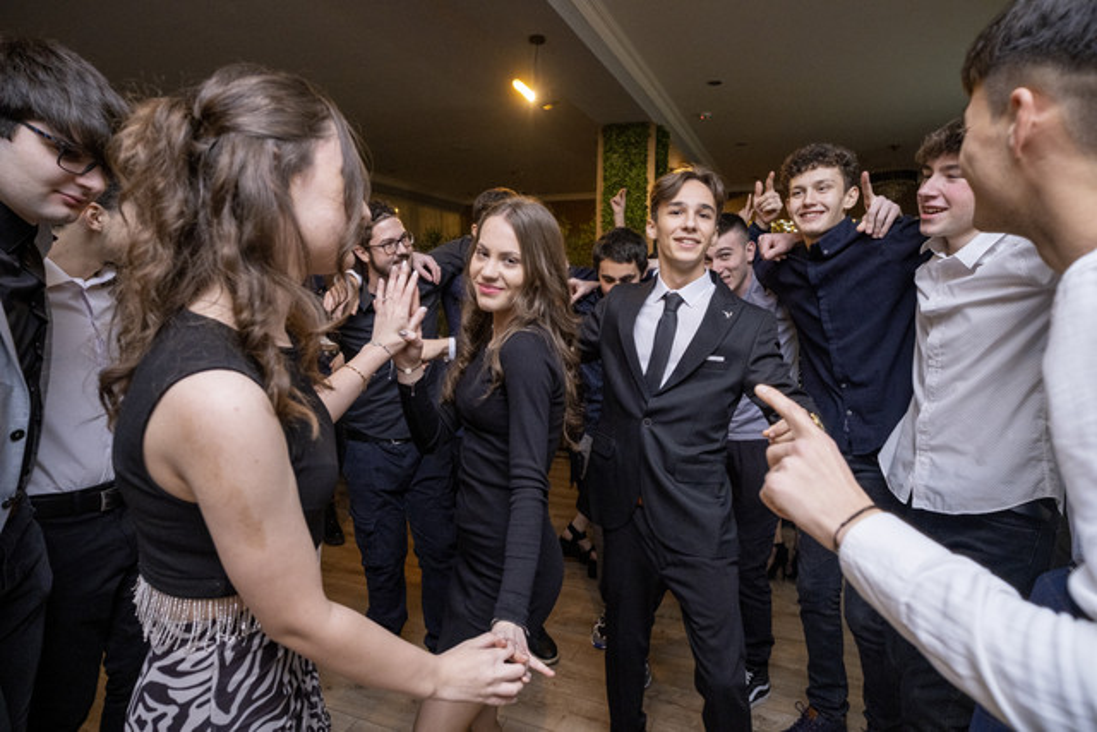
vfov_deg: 62.0
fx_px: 610
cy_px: 366
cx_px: 548
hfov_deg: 84.0
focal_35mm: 20
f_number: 2.8
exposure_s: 1/125
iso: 800
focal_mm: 13
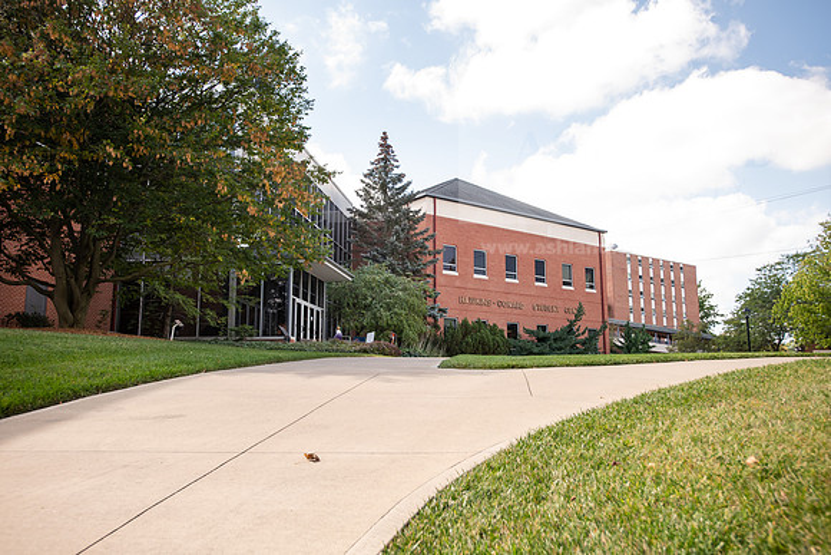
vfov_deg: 43.6
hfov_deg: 61.9
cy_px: 278
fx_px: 693
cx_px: 416
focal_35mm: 30
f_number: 5
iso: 400
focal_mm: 30
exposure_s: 1/250
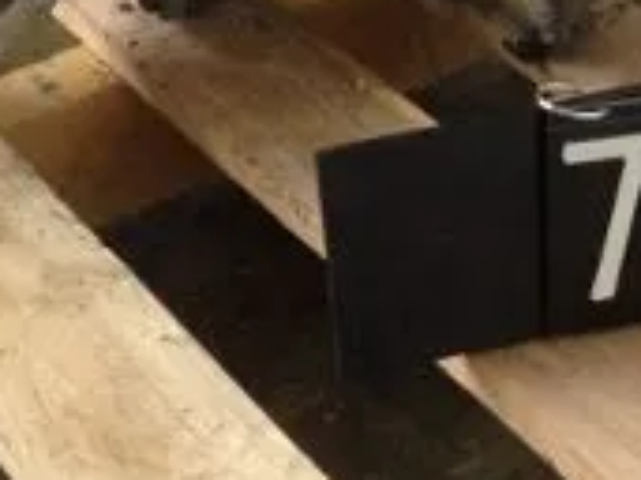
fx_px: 2424
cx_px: 379
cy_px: -161
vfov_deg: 11.0
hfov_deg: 15.1
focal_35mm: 131
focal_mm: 4.28
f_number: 2.4
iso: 250
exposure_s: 1/20
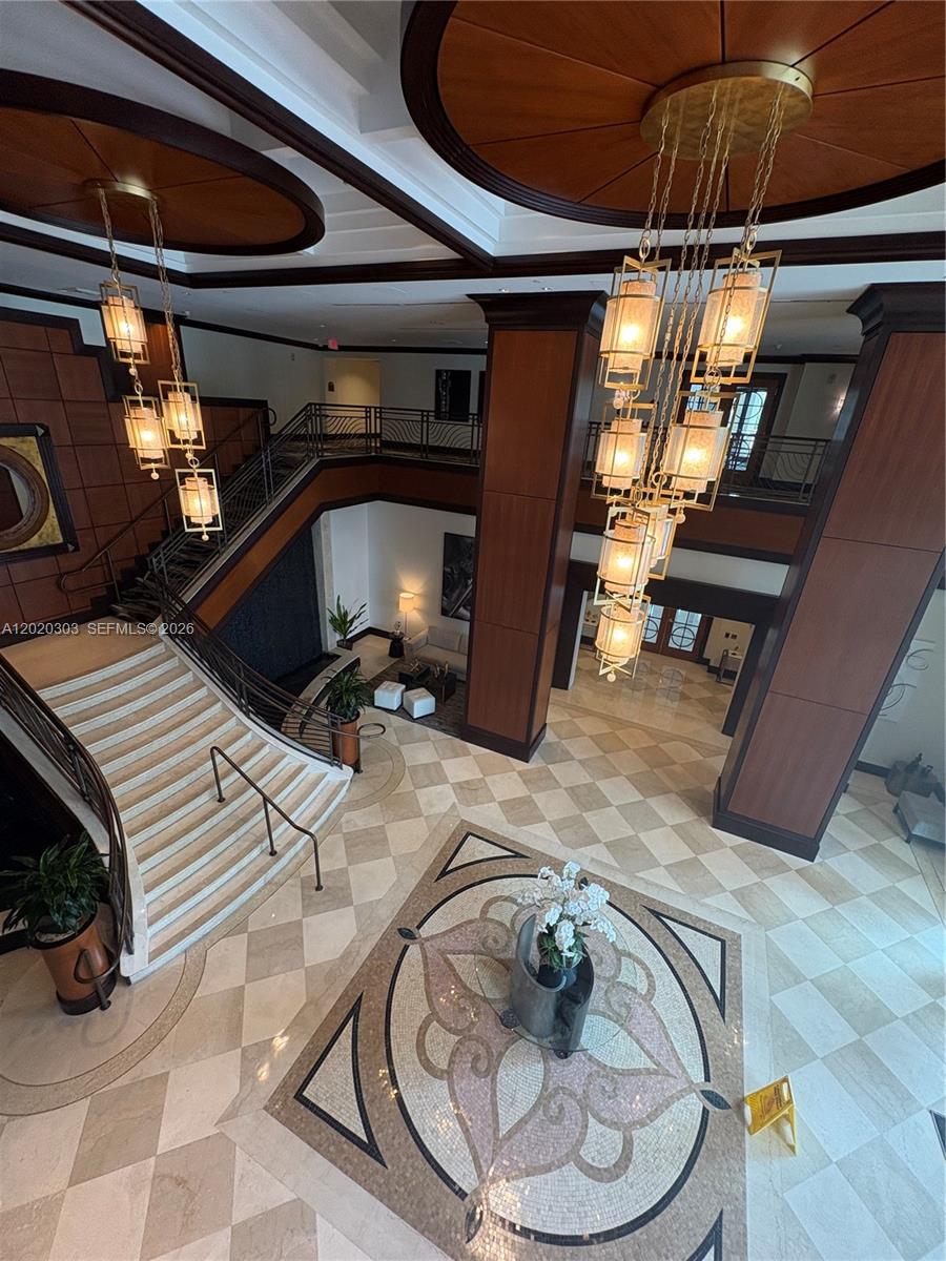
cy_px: 630
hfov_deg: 85.7
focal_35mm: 14
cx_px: 473
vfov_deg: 102.1
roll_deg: -3.7
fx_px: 510
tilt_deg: -22.8
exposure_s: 1/60
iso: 160
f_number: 2.2
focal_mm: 2.22
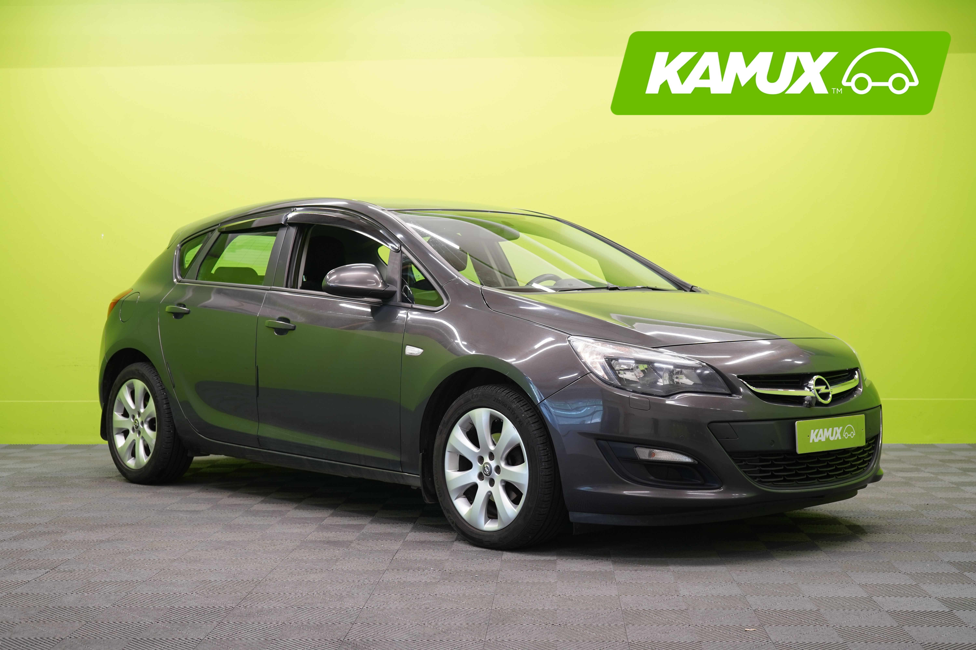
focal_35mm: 49
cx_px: 488
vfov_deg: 27.5
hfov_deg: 40.3
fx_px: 1328
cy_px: 325
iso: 400
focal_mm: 49
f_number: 5
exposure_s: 1/25
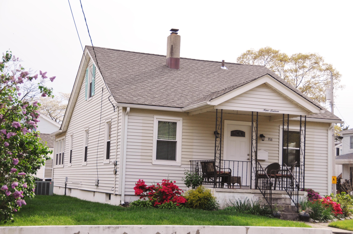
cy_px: 117
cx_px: 176
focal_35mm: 57
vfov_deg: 23.7
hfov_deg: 35.1
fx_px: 558
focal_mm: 38
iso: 200
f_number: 4.2
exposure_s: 1/800
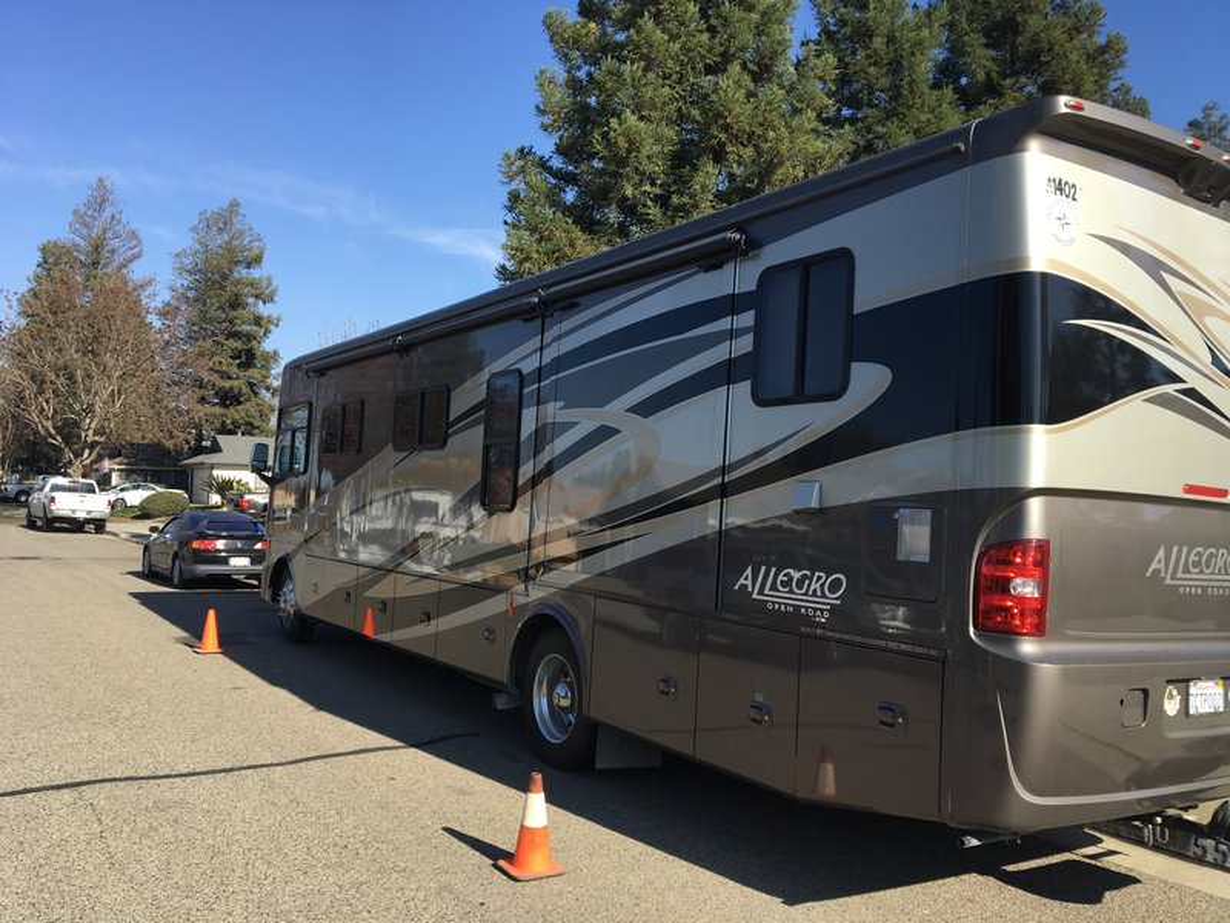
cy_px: 462
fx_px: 1030
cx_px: 615
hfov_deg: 61.7
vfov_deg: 48.2
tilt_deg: +2.6
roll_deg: +0.0
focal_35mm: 29
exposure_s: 1/1131
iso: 25
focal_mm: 4.15
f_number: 2.2
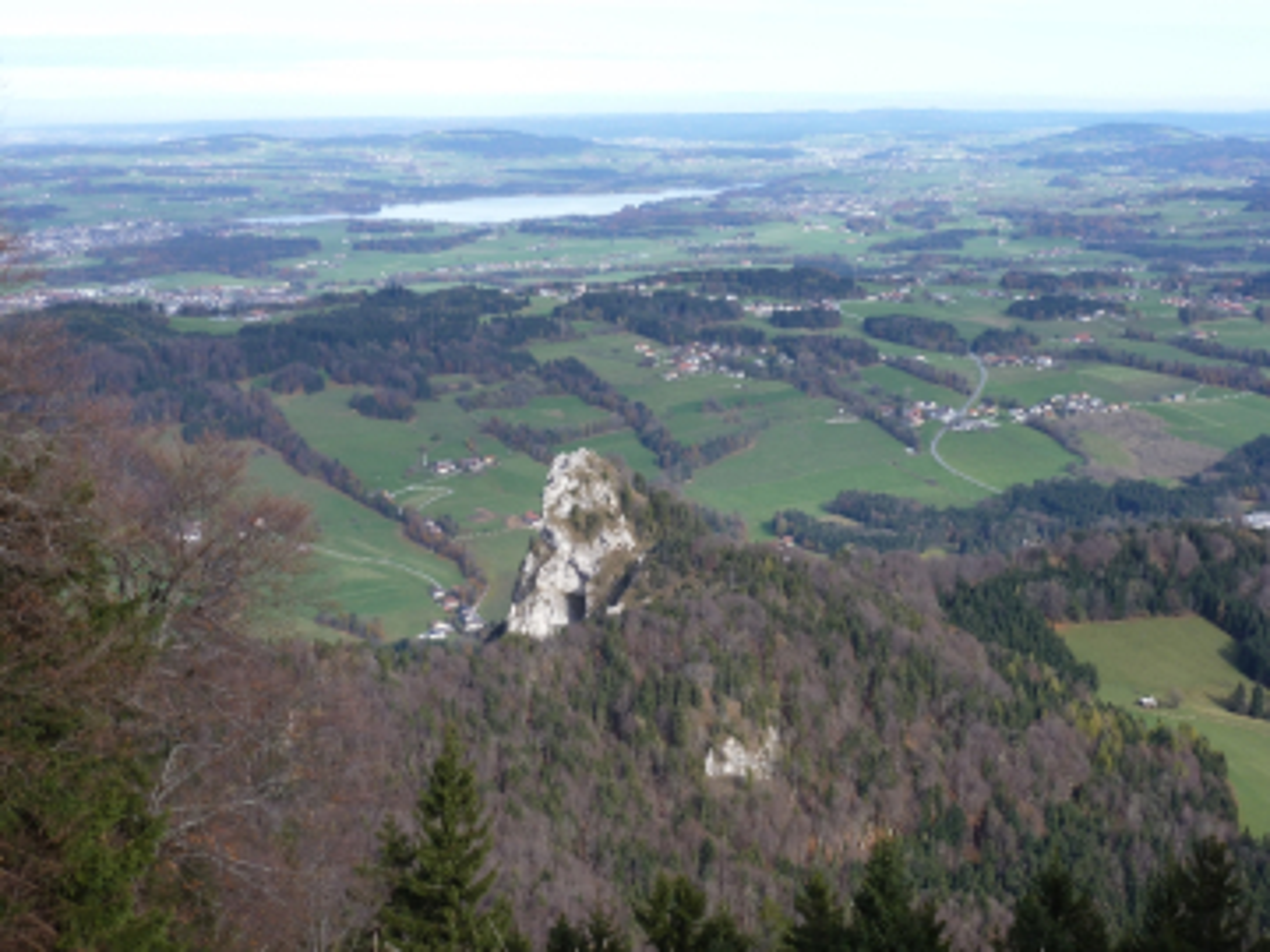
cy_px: 476
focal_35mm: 52
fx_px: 1908
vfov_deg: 28.0
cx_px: 635
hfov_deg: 36.8
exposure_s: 1/250
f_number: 4.3
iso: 100
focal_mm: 9.4
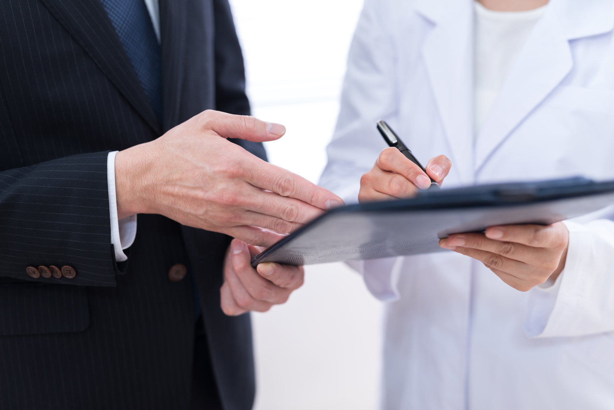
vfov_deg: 27.0
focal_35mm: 50
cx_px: 307
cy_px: 205
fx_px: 853
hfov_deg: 39.6
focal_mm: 50
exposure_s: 1/125
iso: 400
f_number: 2
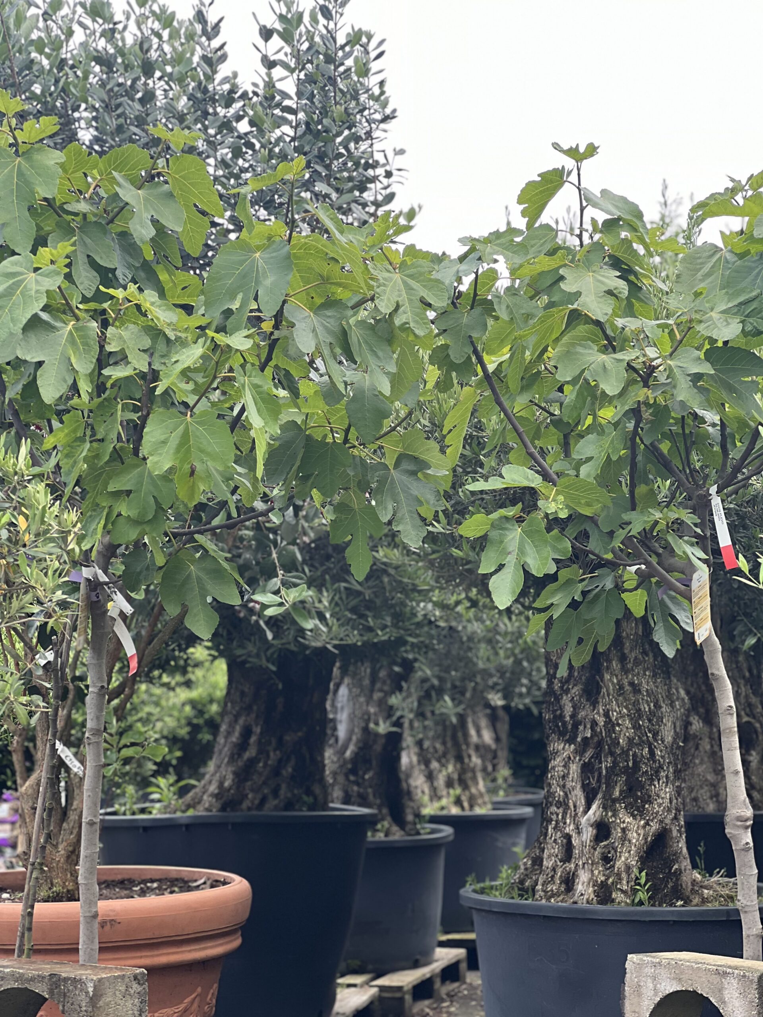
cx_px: 382
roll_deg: +1.6
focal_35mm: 77
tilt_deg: +4.8
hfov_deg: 19.1
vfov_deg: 25.3
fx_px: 2263
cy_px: 508
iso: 25
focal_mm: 9
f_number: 2.8
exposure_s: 1/121
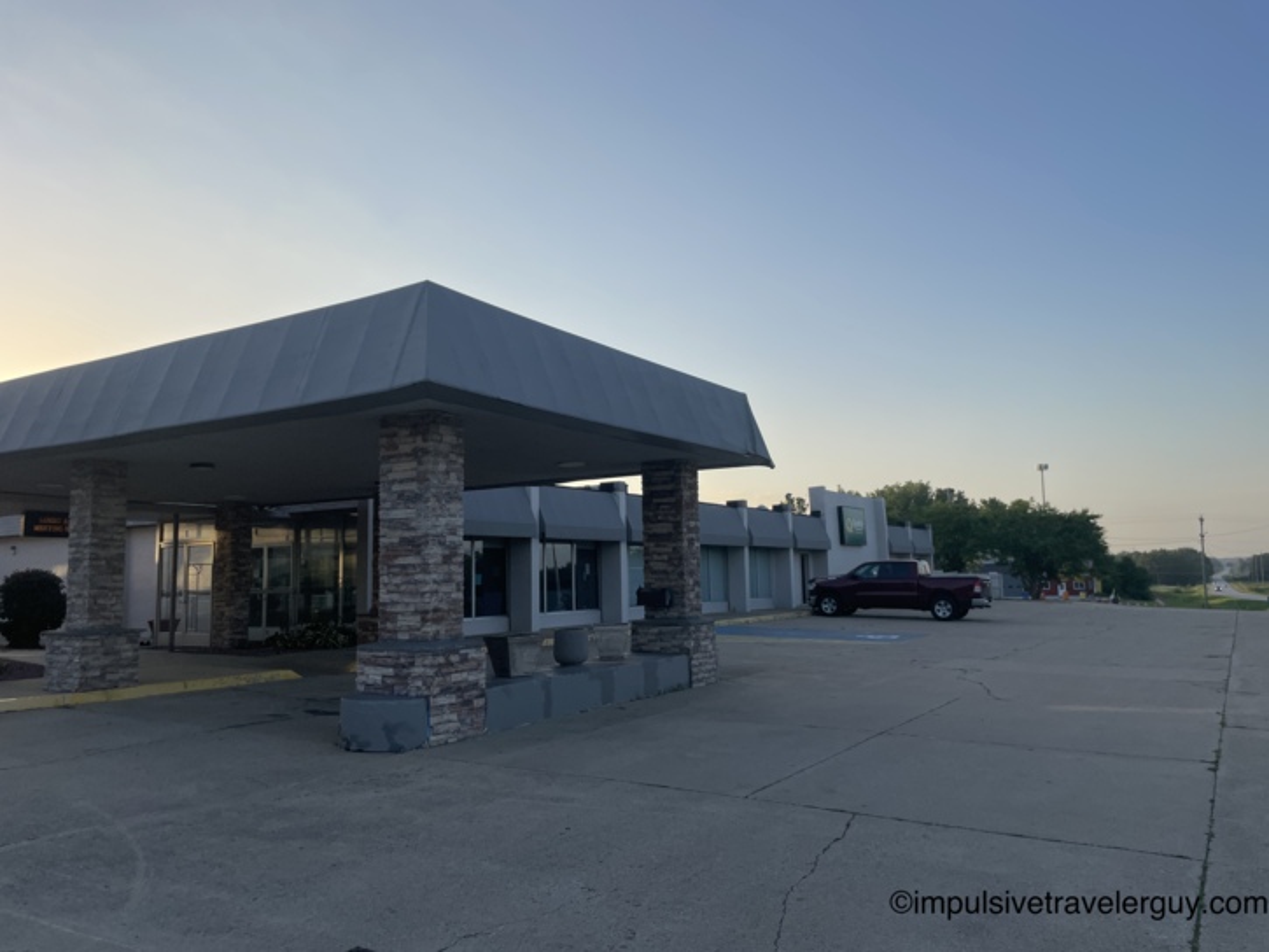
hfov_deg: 67.3
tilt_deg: +6.0
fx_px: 953
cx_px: 634
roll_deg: +1.3
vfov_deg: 53.1
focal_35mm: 26
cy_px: 476
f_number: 1.6
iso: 32
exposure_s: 1/2132
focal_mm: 4.2
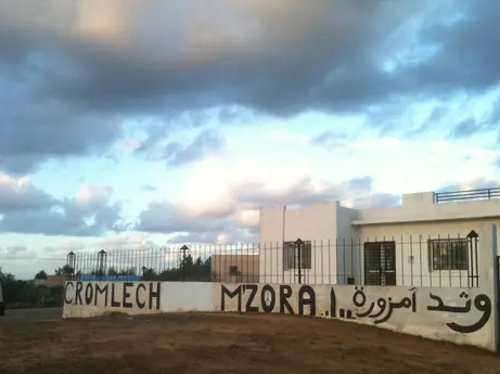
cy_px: 201
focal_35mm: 38
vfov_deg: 37.7
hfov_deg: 49.0
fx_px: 548
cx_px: 241
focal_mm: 3.85
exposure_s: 1/134
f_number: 2.8
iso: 64
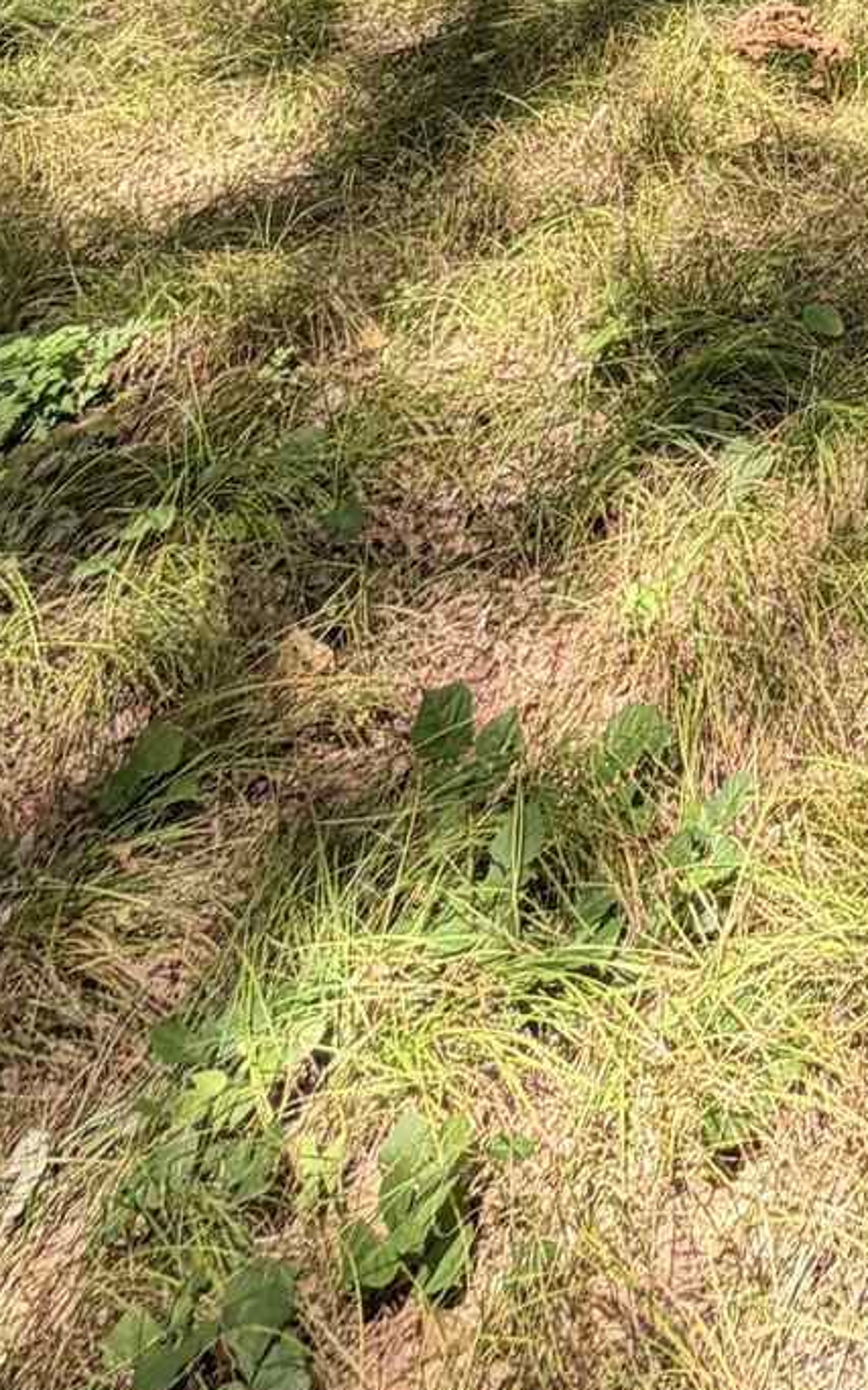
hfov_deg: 19.5
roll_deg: +0.0
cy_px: -823
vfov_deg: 26.0
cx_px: 1549
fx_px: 1894
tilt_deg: +1.0
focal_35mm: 50
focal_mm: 2.22
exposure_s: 1/168
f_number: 2.2
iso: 40
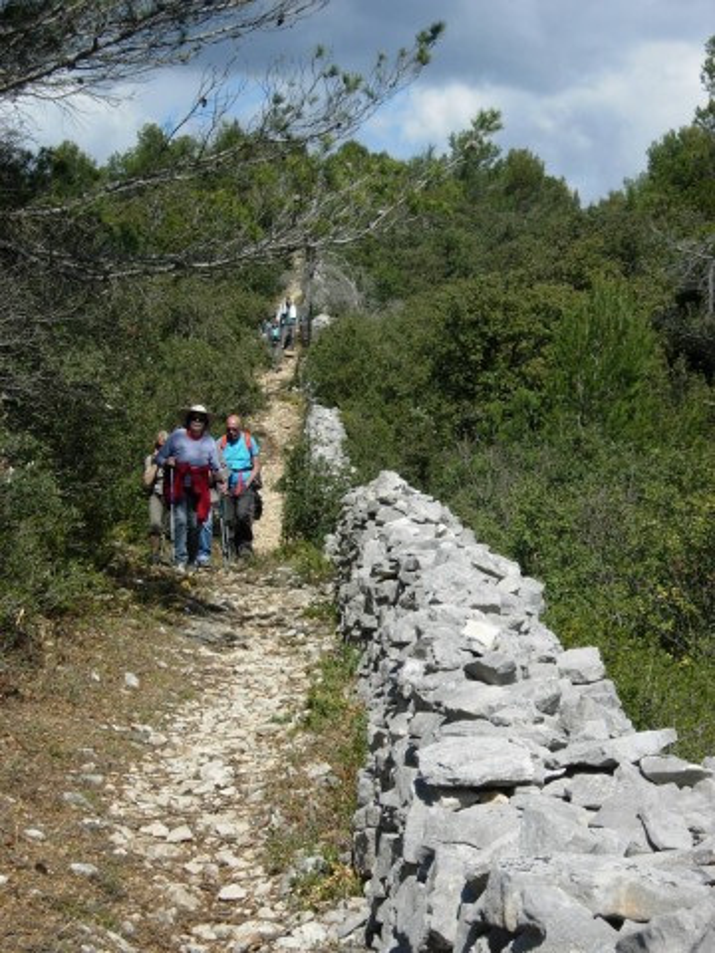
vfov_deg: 23.8
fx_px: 2258
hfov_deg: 18.0
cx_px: 358
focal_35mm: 82
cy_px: 476
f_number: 4
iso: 64
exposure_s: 1/939
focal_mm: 17
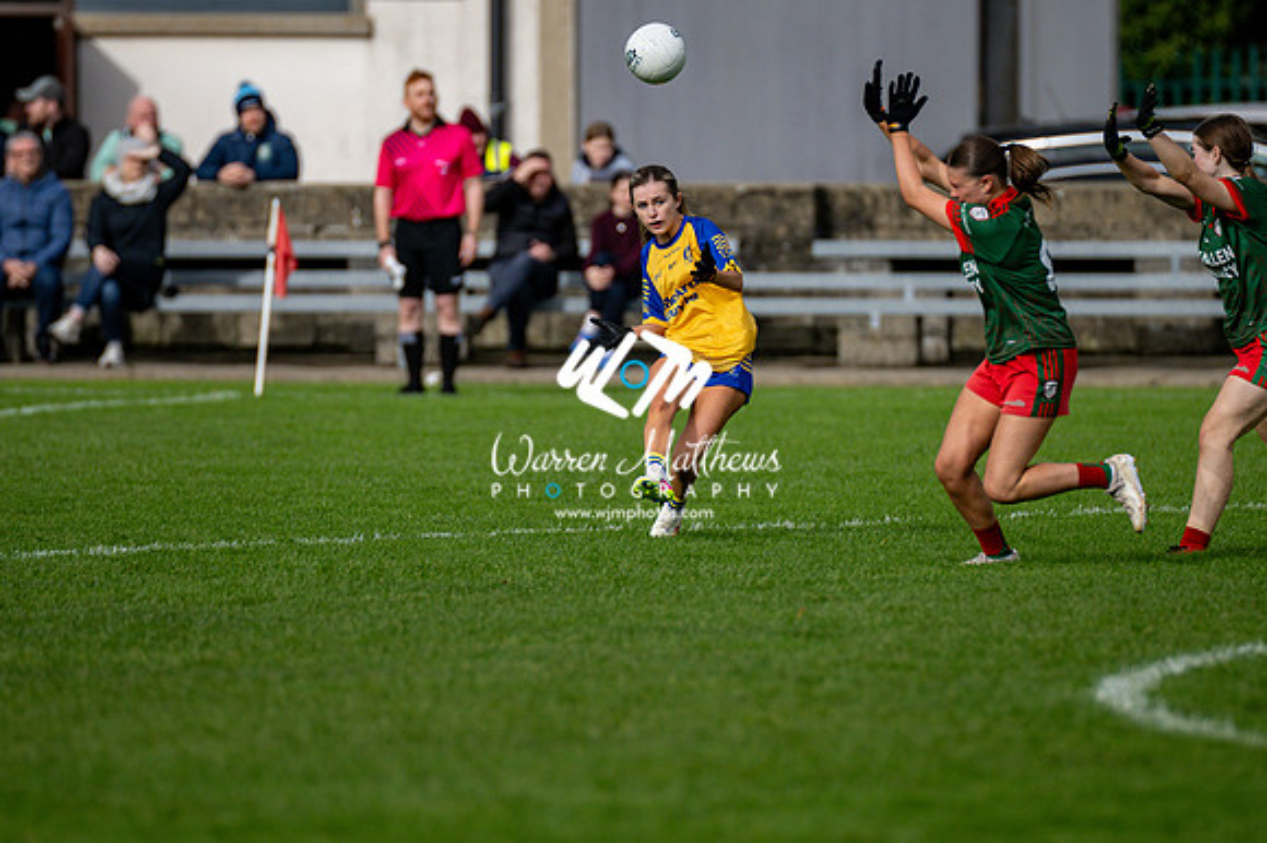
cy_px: 422
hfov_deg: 4.6
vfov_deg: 3.1
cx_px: 634
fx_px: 15828
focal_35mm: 450
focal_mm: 300
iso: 450
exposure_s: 1/6400
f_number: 2.8
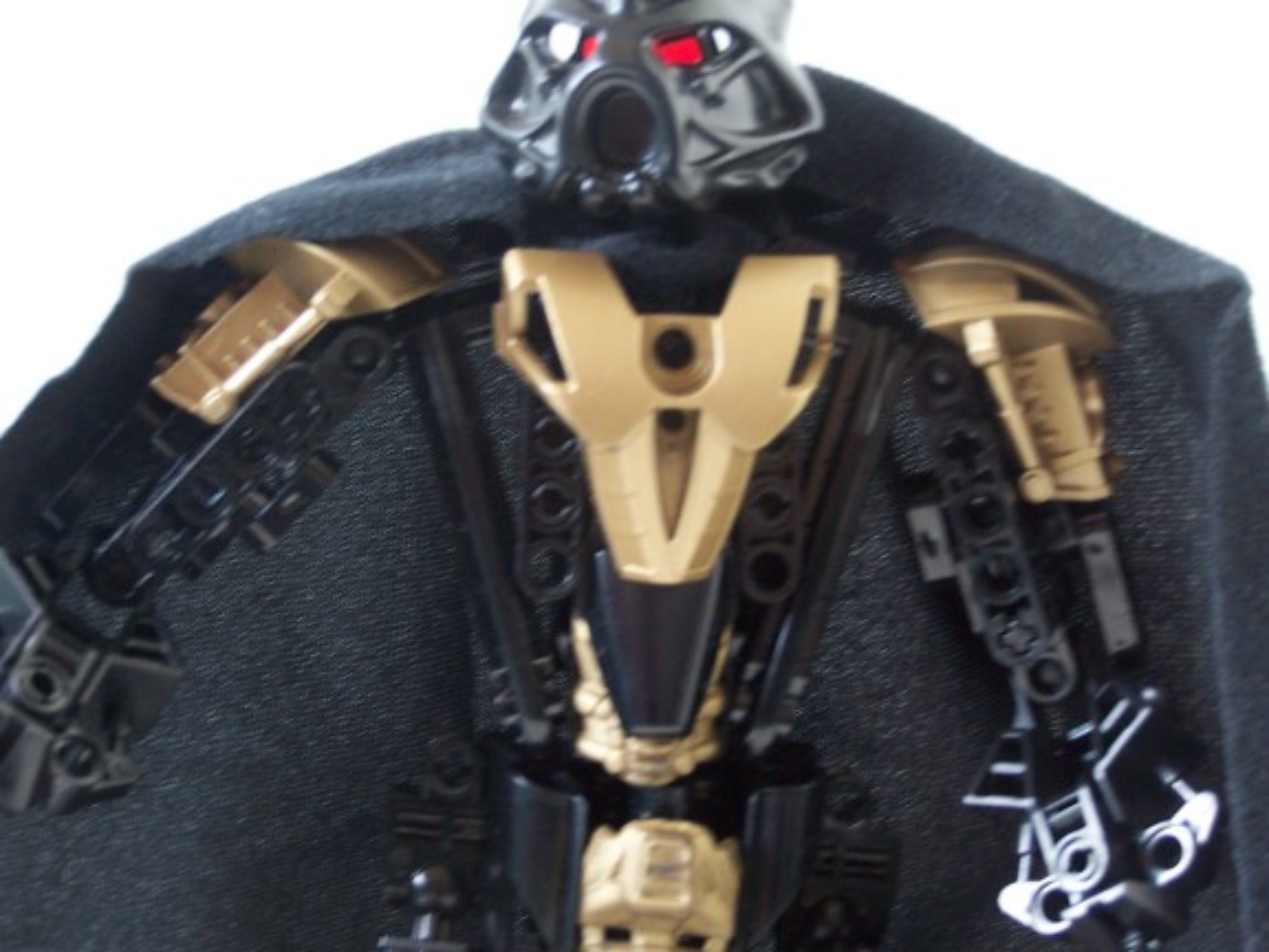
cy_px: 476
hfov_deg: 20.9
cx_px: 634
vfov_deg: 15.7
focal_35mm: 94
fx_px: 3446
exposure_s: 1/8
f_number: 3.2
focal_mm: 15.6
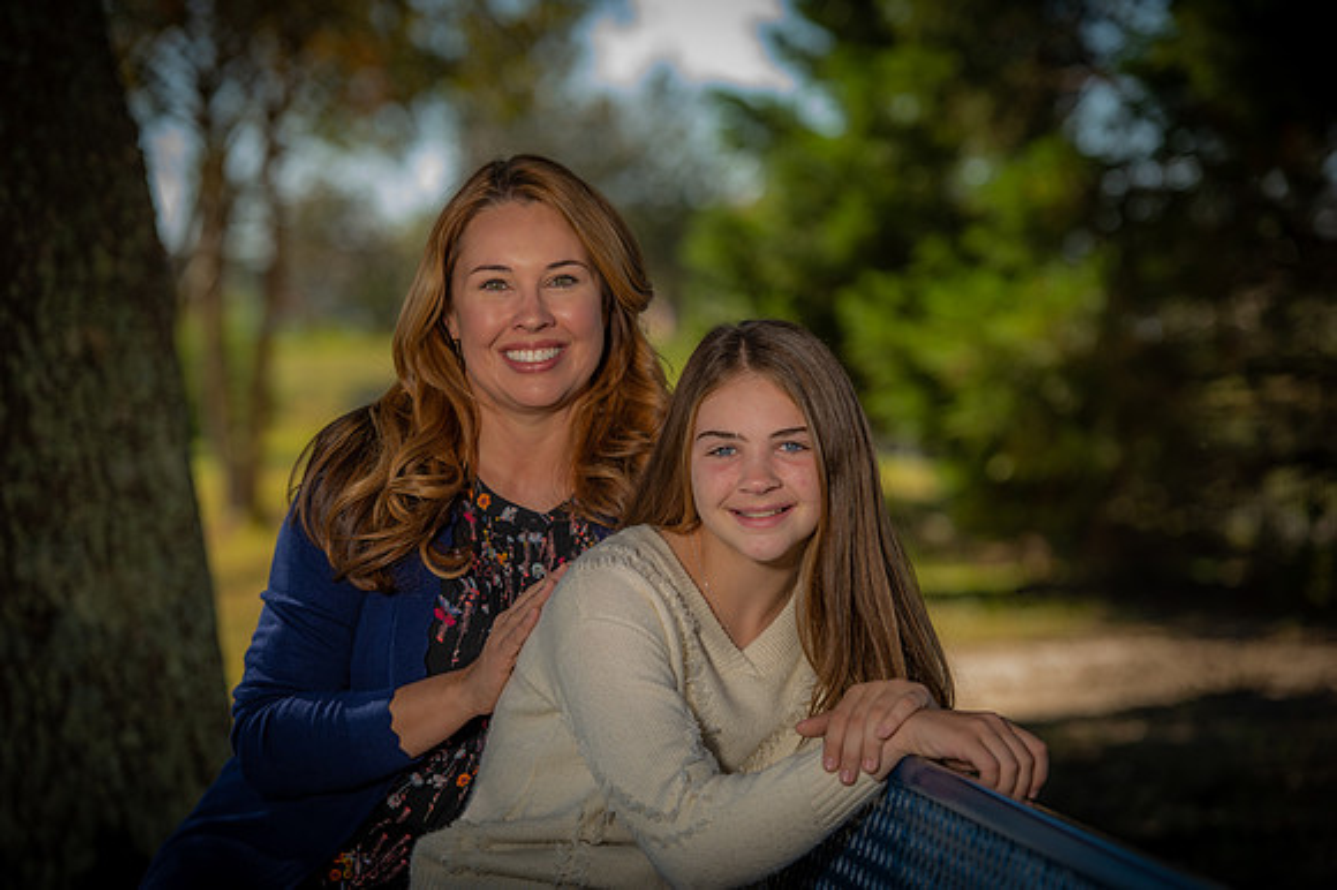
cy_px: 445
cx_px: 668
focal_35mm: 122
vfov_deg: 11.2
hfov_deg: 16.8
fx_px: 4528
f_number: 3.5
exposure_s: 1/250
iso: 50
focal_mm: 122
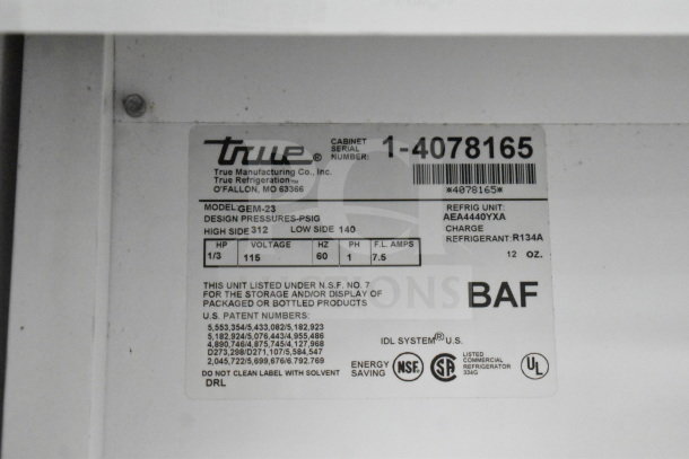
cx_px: 344
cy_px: 230
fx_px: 1579
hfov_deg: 24.6
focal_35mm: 82
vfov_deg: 16.6
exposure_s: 1/100
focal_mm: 55
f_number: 5.6
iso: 16000
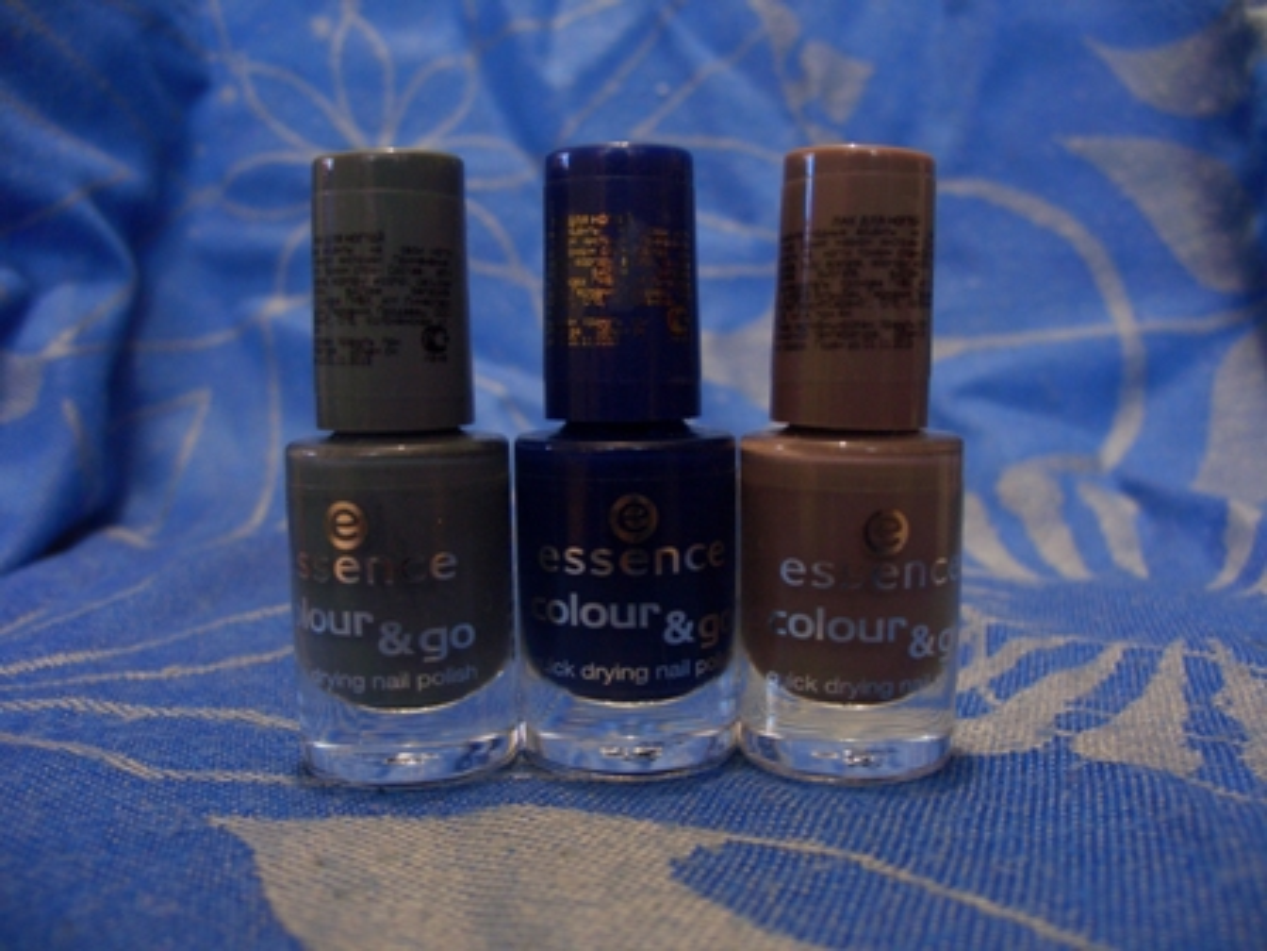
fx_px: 1208
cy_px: 476
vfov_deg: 42.9
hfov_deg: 55.4
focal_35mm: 33
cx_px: 634
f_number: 2.8
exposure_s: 1/8
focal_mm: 7.1
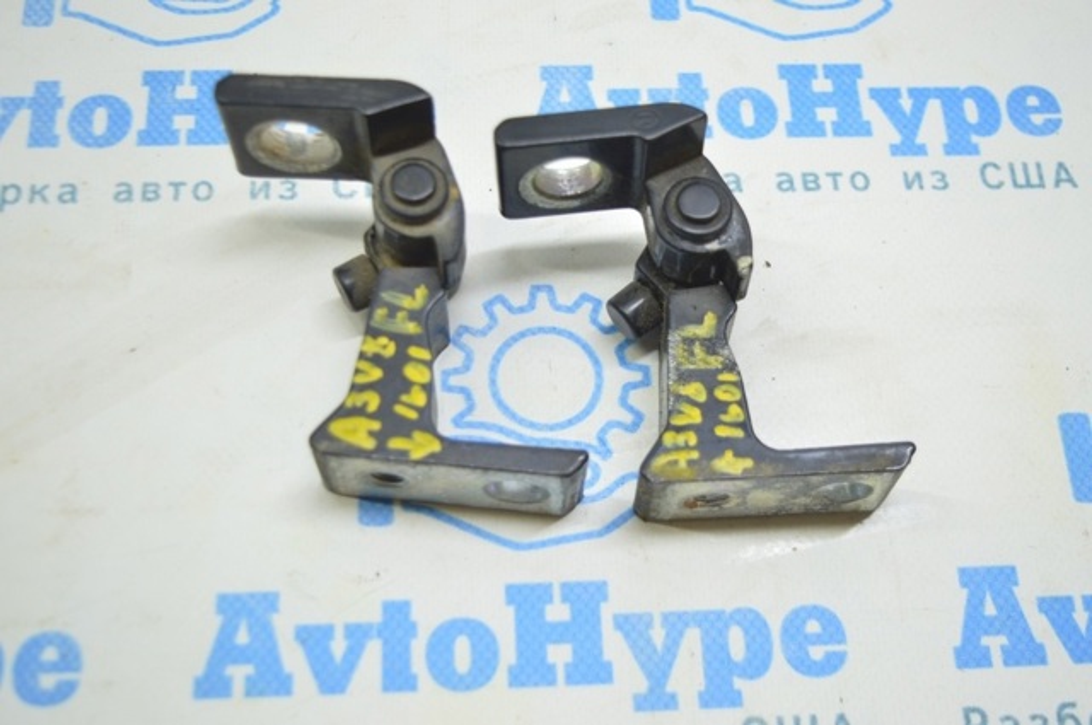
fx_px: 1363
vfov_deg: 29.8
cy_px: 362
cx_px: 546
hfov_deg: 43.7
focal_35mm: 45
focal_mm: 30
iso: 400
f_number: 4.2
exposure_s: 1/40
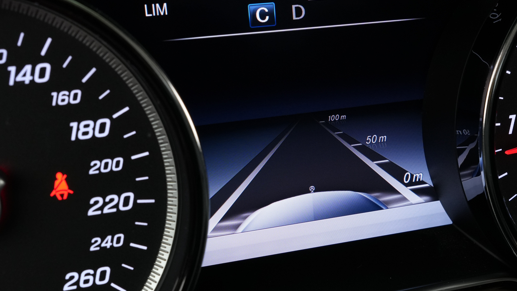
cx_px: 312
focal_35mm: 58
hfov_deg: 35.9
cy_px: 162
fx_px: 795
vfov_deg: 20.7
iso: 1000
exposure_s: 1/30
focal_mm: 30
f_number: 9
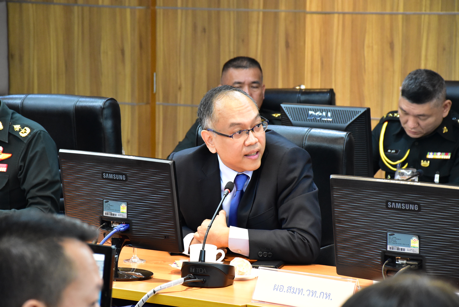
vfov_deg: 9.2
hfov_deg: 13.7
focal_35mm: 150
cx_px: 230
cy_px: 154
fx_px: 1914
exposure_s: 1/20
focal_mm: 100
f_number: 8
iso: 3200
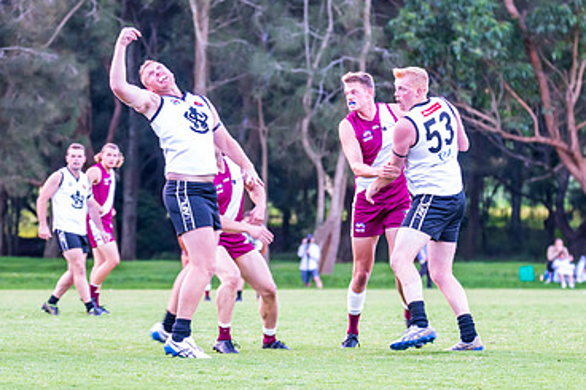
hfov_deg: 6.8
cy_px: 184
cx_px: 346
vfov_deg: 4.5
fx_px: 4930
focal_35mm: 303
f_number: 5.6
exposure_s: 1/125
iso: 1600
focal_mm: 190
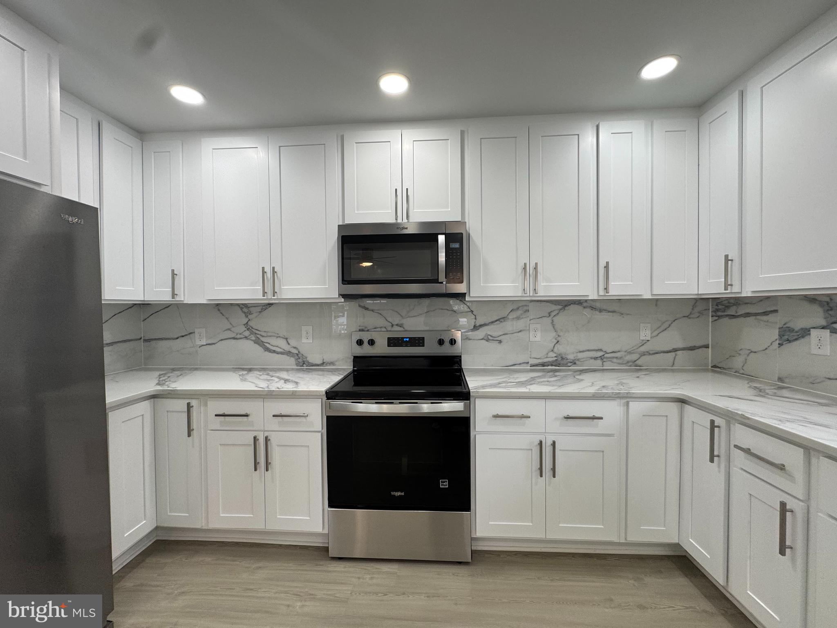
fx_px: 339
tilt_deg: -0.8
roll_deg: +0.2
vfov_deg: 85.7
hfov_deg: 102.1
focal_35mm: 14
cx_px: 418
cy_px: 314
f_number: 2.2
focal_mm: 2.22
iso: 125
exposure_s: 1/120
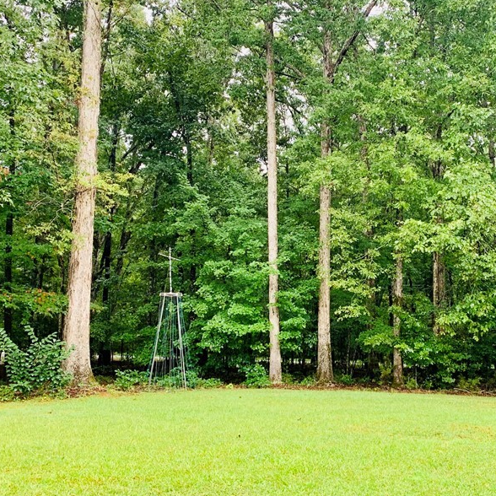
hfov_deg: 41.3
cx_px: 333
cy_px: 251
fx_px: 648
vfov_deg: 41.9
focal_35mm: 40
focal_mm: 4.25
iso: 80
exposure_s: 1/121
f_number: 1.8
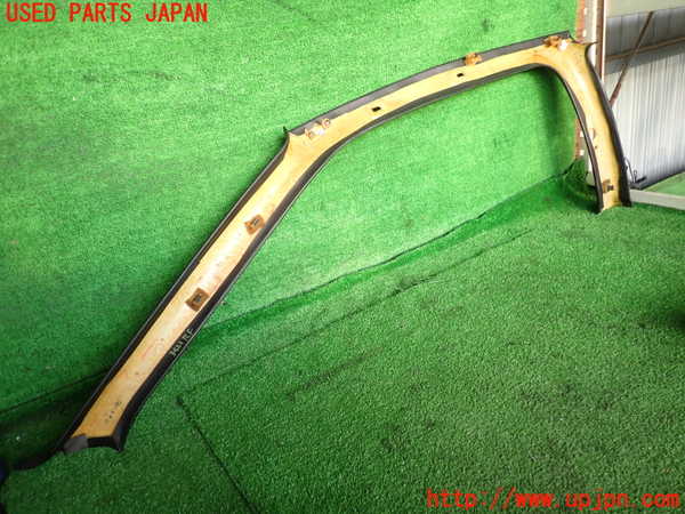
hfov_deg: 69.4
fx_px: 495
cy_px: 257
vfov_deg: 54.9
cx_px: 342
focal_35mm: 25
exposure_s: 1/80
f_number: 2
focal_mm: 4.5
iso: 100
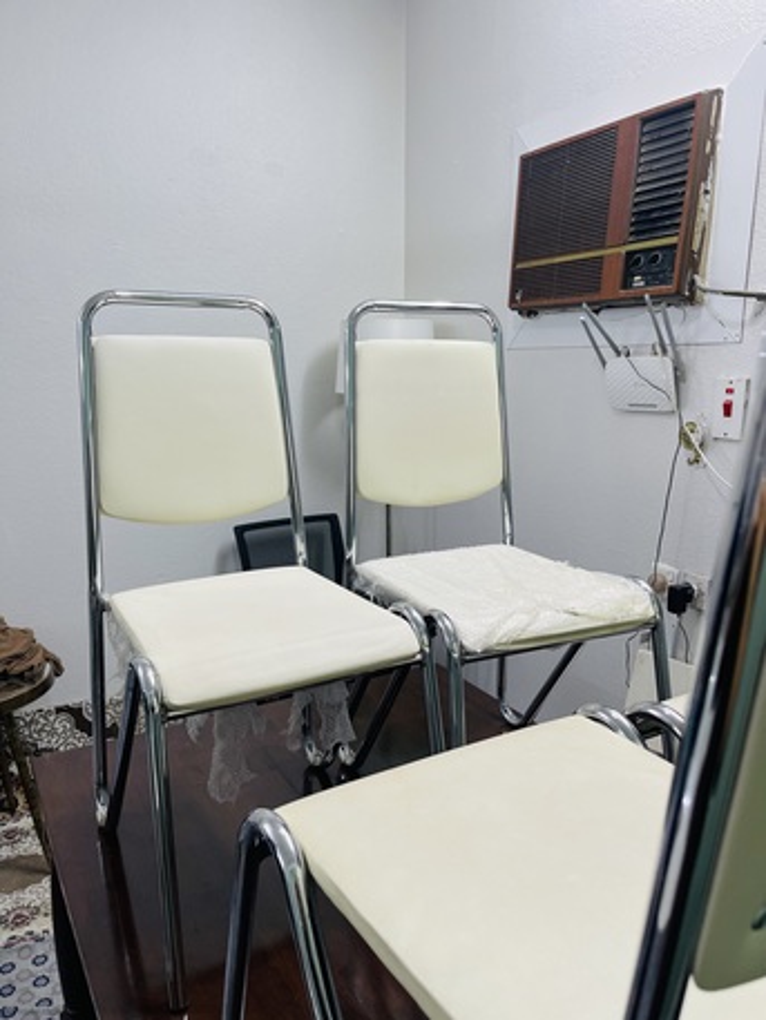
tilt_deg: -12.1
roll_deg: +0.1
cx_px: 383
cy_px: 510
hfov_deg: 54.9
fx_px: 737
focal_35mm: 25
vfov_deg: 69.4
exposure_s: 1/60
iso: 80
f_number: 1.6
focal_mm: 5.1
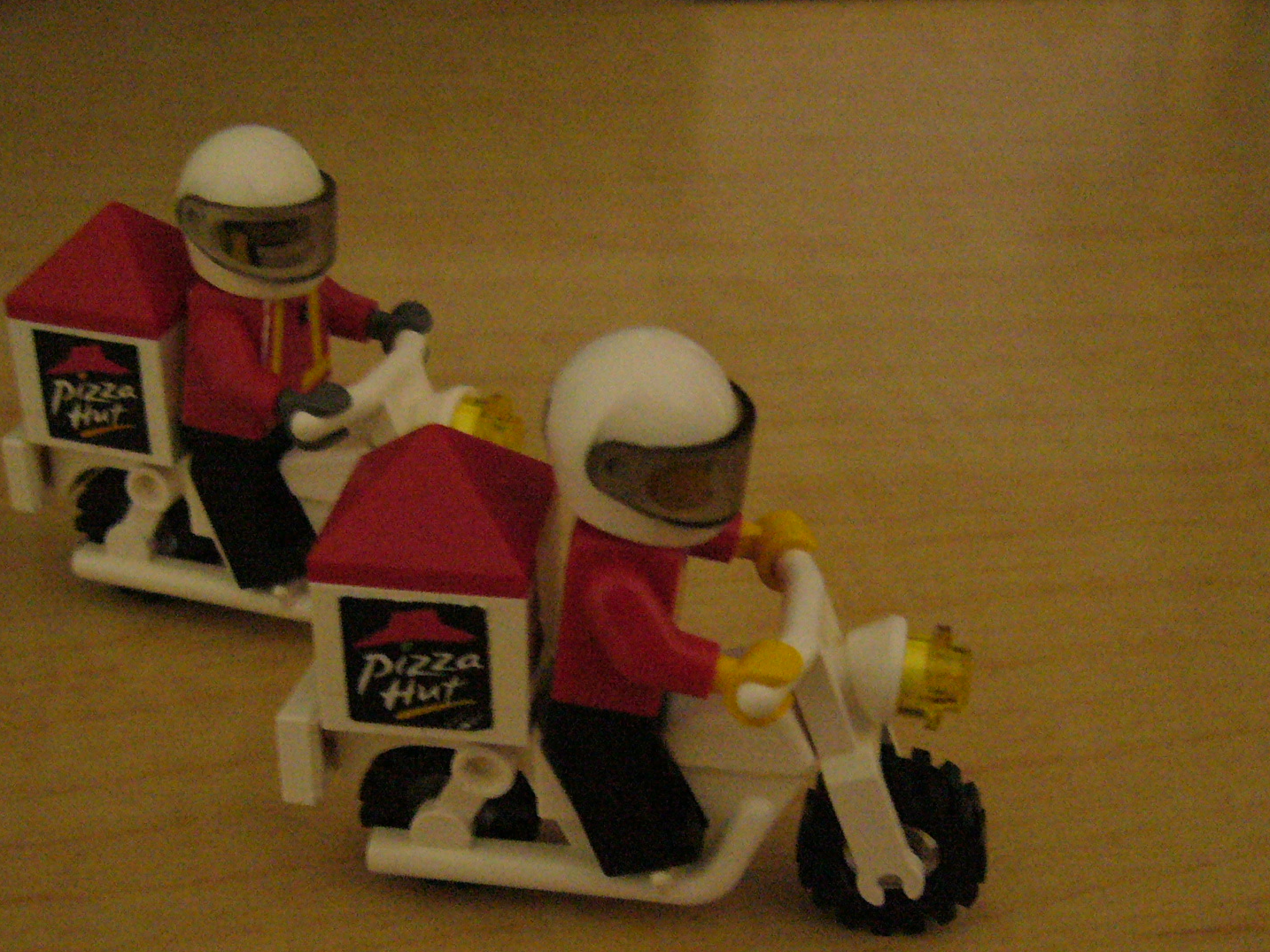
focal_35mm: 50
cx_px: 498
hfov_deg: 38.0
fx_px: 1834
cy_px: 631
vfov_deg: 28.9
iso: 400
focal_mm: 5.8
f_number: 2.8
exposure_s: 1/8
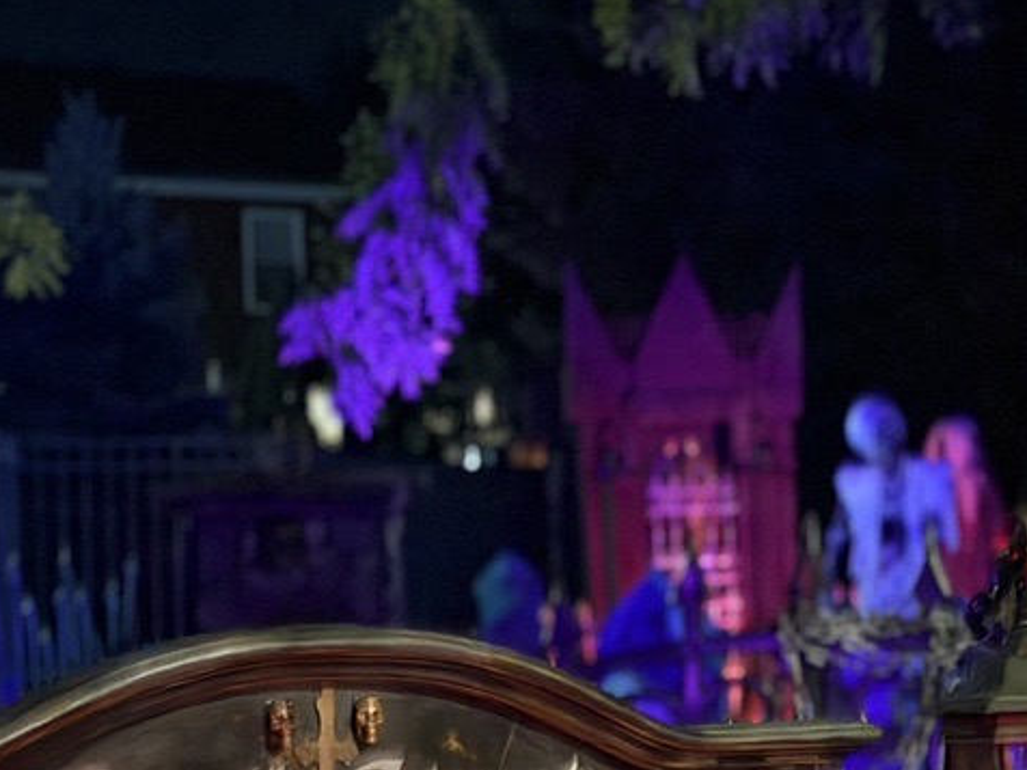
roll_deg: -0.4
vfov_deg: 13.4
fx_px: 3234
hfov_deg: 17.8
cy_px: 746
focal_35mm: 109
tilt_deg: -4.6
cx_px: 917
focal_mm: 6.76
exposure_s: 1/15
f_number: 1.78
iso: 2500
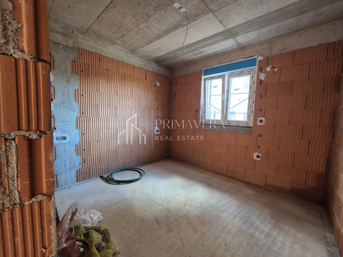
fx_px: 129
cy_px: 128
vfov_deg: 89.9
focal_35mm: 13
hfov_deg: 106.2
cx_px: 172
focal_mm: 2.2
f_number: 2.2
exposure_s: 1/50
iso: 320
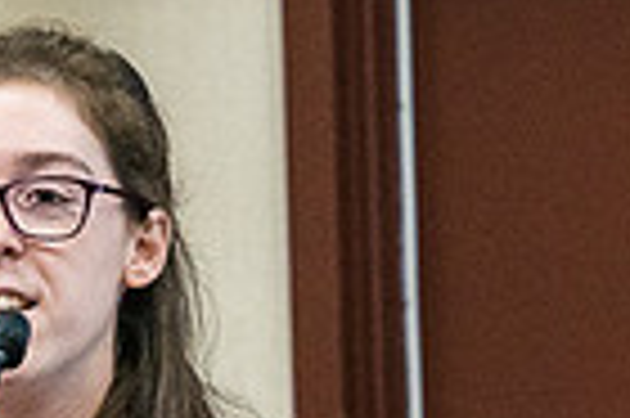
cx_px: -18
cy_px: 811
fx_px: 21779
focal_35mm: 1246
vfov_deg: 1.1
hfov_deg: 1.7
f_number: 3.5
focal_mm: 200
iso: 3200
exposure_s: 1/125
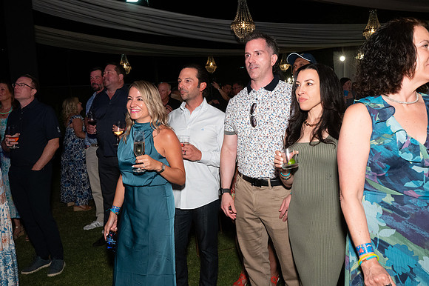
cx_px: 214
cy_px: 143
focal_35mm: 35
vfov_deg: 37.8
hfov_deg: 54.5
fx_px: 417
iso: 3200
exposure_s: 1/160
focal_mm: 35
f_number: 8
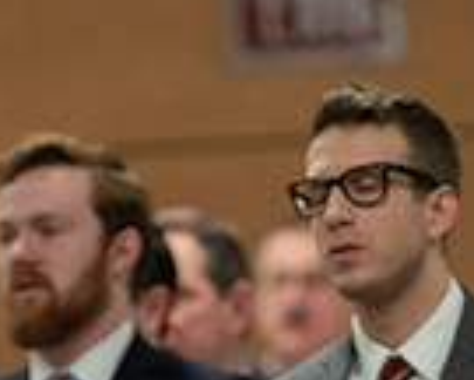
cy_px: 537
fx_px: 9315
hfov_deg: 2.9
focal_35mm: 664
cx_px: 527
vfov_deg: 2.3
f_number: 2.8
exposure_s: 1/200
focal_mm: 165
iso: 2000
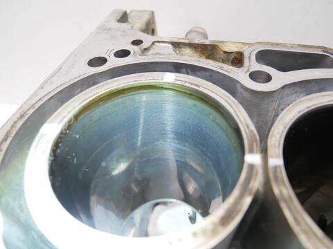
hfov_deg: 71.6
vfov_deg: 56.8
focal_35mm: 24
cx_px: 166
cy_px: 124
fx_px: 231
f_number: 3.5
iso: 640
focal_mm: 12
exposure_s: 1/60
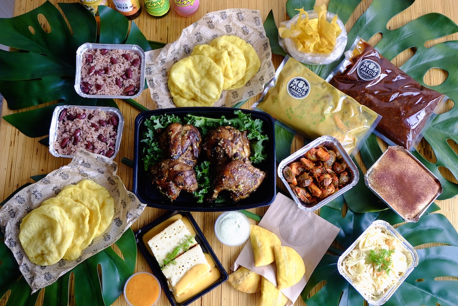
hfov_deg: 54.4
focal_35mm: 35
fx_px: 445
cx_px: 229
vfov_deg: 37.9
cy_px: 153
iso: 200
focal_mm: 23.3
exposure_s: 1/56
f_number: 3.2
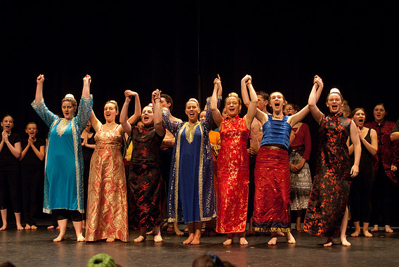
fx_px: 527
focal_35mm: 48
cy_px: 136
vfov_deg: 28.4
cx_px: 198
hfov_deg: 41.5
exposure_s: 1/125
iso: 1000
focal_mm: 31
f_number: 2.8
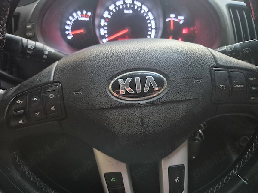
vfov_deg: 58.9
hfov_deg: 73.9
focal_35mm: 23
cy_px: 96
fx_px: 171
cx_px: 129
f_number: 1.8
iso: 1600
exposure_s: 1/25
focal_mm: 5.4
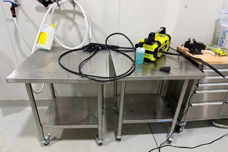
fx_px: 165
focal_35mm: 26
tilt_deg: -30.5
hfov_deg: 69.4
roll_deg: -2.0
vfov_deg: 49.4
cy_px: 86
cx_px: 115
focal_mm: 6.76
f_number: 1.78
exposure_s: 1/50
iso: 640
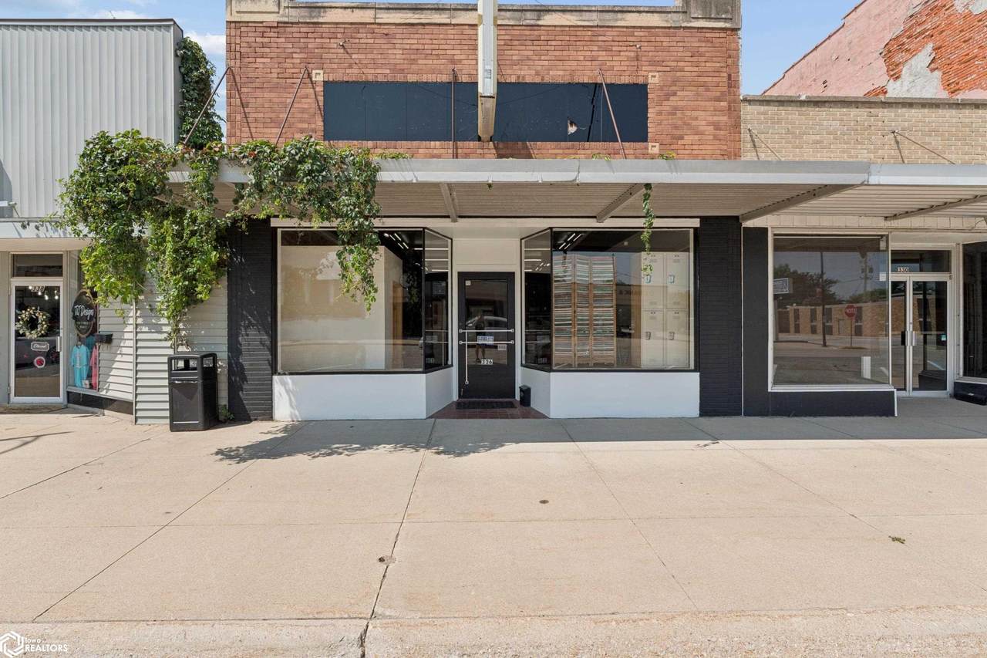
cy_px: 329
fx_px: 489
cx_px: 494
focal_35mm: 18
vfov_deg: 67.8
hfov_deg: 90.5
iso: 200
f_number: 8
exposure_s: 1/500
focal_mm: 11.9
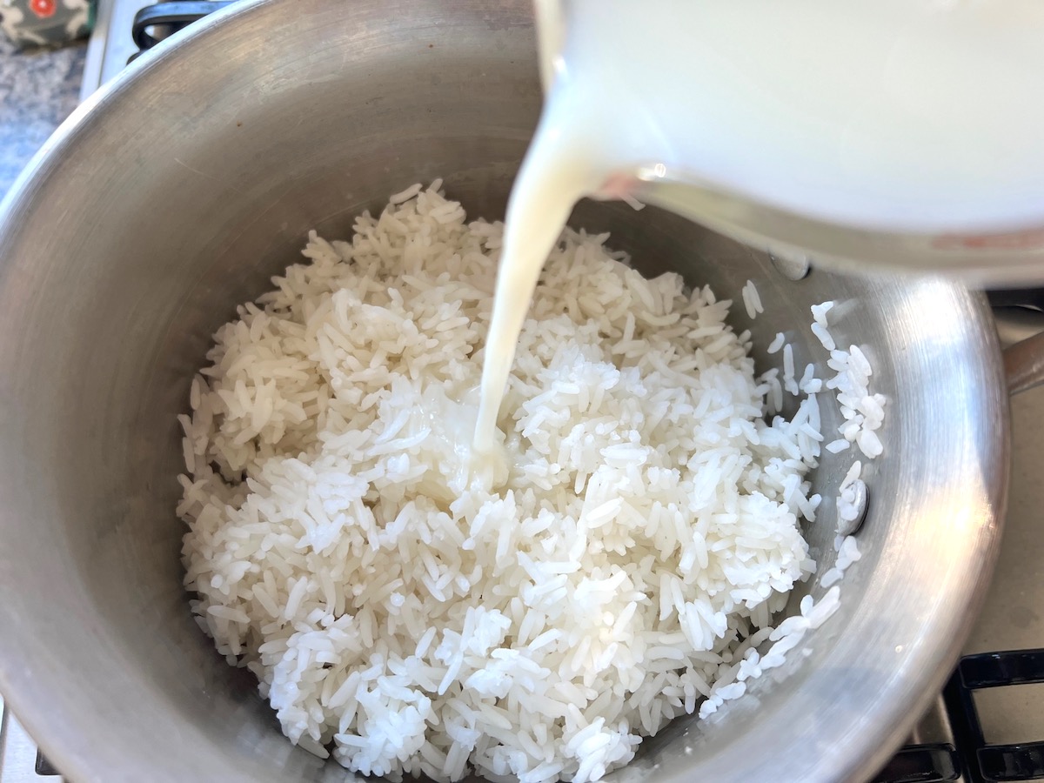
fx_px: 784
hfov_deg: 67.3
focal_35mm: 26
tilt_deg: -67.1
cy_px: 392
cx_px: 522
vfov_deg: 53.1
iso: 80
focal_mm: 5.7
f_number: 1.5
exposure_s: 1/121
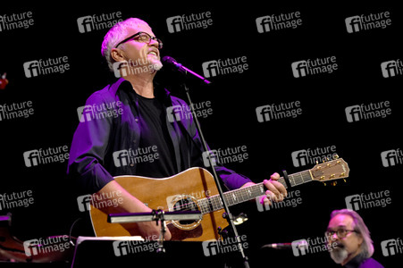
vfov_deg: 9.1
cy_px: 134
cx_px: 202
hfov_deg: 13.7
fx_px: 1678
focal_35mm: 150
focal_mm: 100
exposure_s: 1/320
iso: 1600
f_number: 3.2
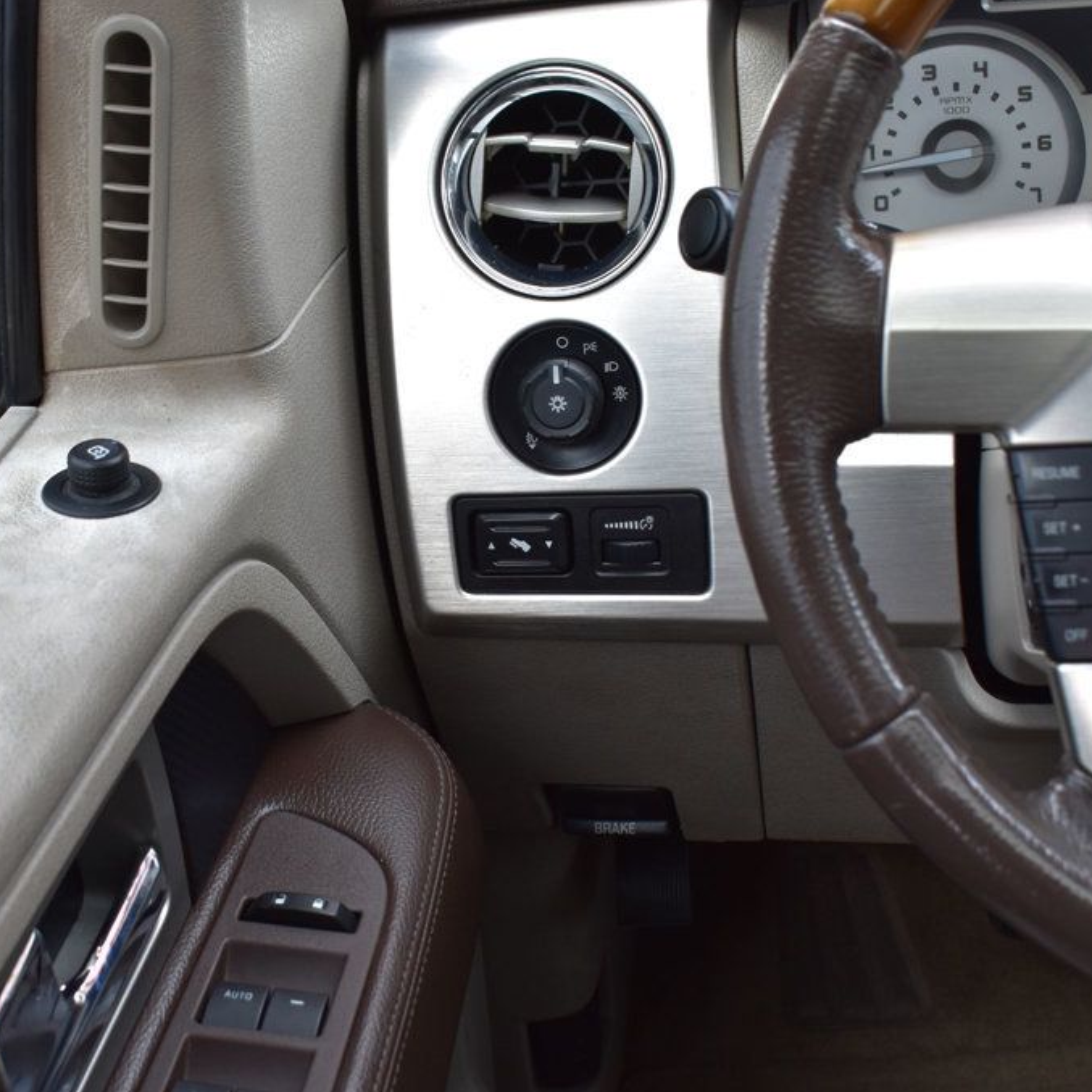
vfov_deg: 31.6
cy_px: 544
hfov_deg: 31.6
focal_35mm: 54
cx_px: 497
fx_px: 1927
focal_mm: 28
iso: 400
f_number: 8
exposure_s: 1/50
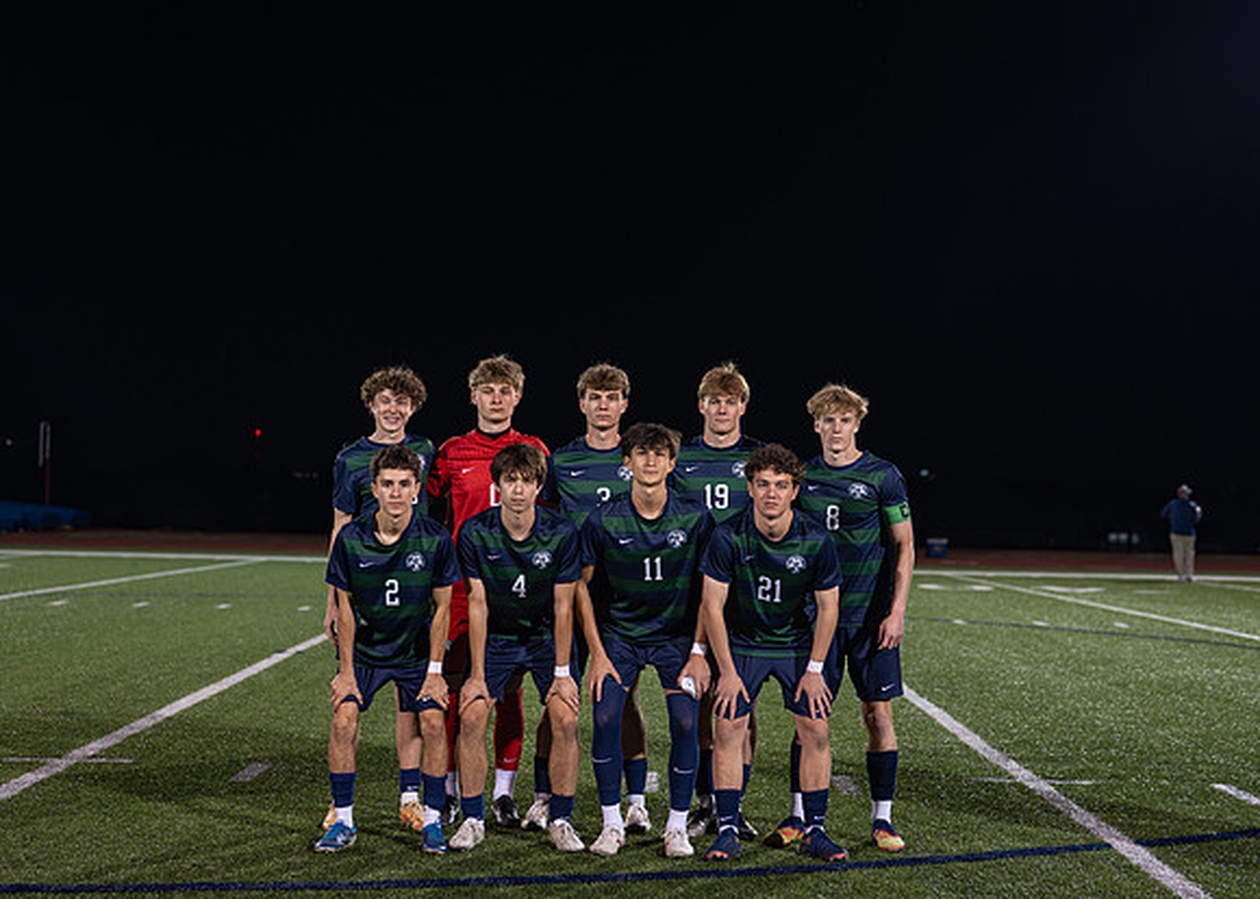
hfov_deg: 34.8
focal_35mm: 56
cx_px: 614
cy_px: 418
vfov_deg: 25.2
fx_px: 2009
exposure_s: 1/640
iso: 1250
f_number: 2
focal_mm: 50
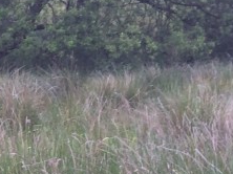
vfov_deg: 10.6
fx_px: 901
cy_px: 271
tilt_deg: -16.8
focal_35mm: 134
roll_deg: +1.9
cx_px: -250
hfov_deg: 12.7
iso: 32
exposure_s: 1/202
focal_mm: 4.15
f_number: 2.2
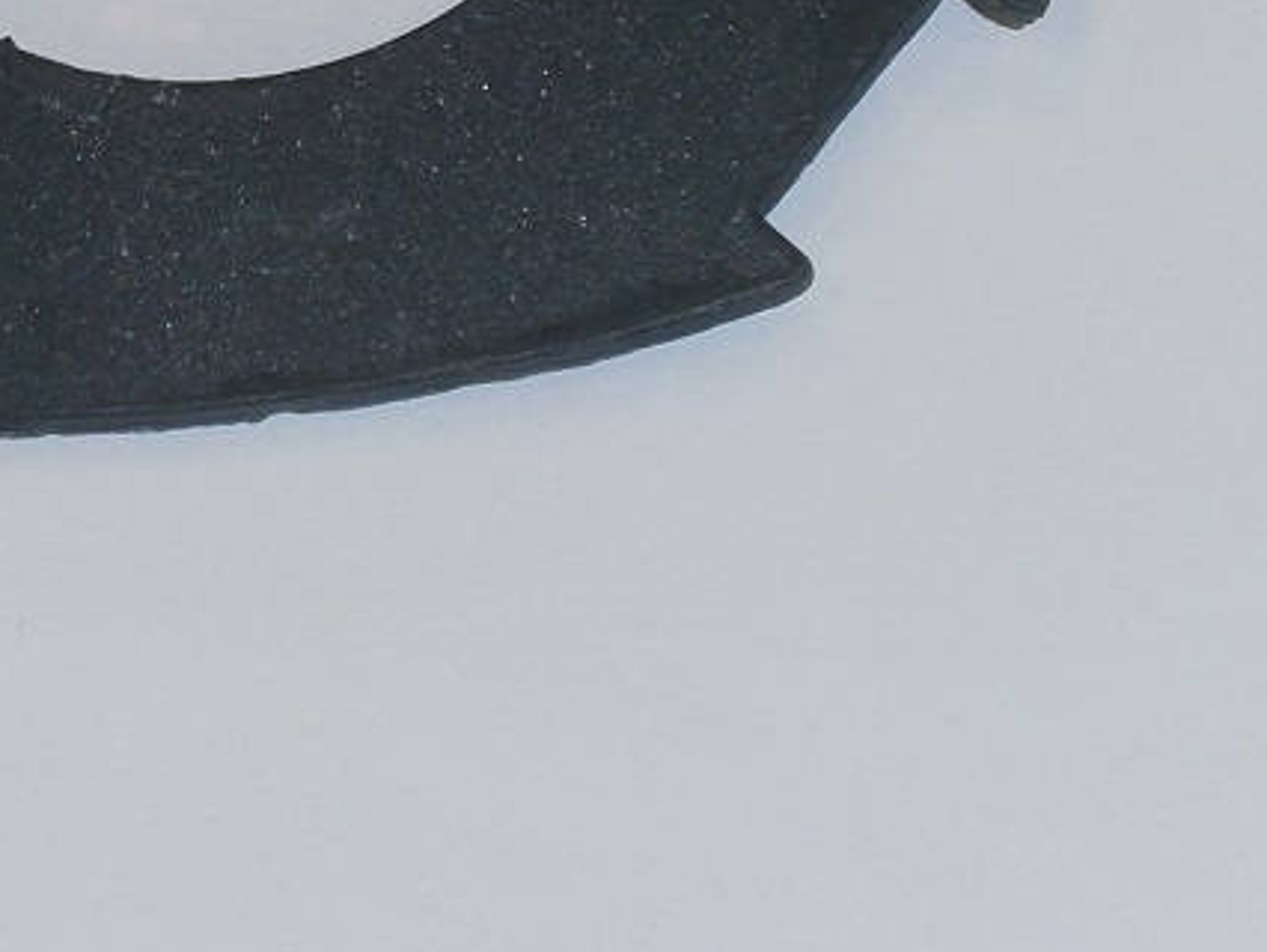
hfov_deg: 8.5
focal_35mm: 233
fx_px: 8533
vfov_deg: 6.3
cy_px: -333
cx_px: 125
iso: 125
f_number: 5.2
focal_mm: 13.4
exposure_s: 1/60
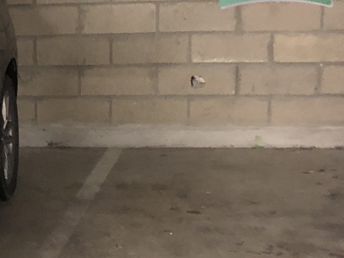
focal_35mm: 101
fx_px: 1003
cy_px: 178
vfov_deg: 14.6
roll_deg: +2.4
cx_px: -64
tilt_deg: -14.0
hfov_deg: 18.5
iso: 125
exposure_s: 1/4
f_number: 1.8
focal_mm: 3.99
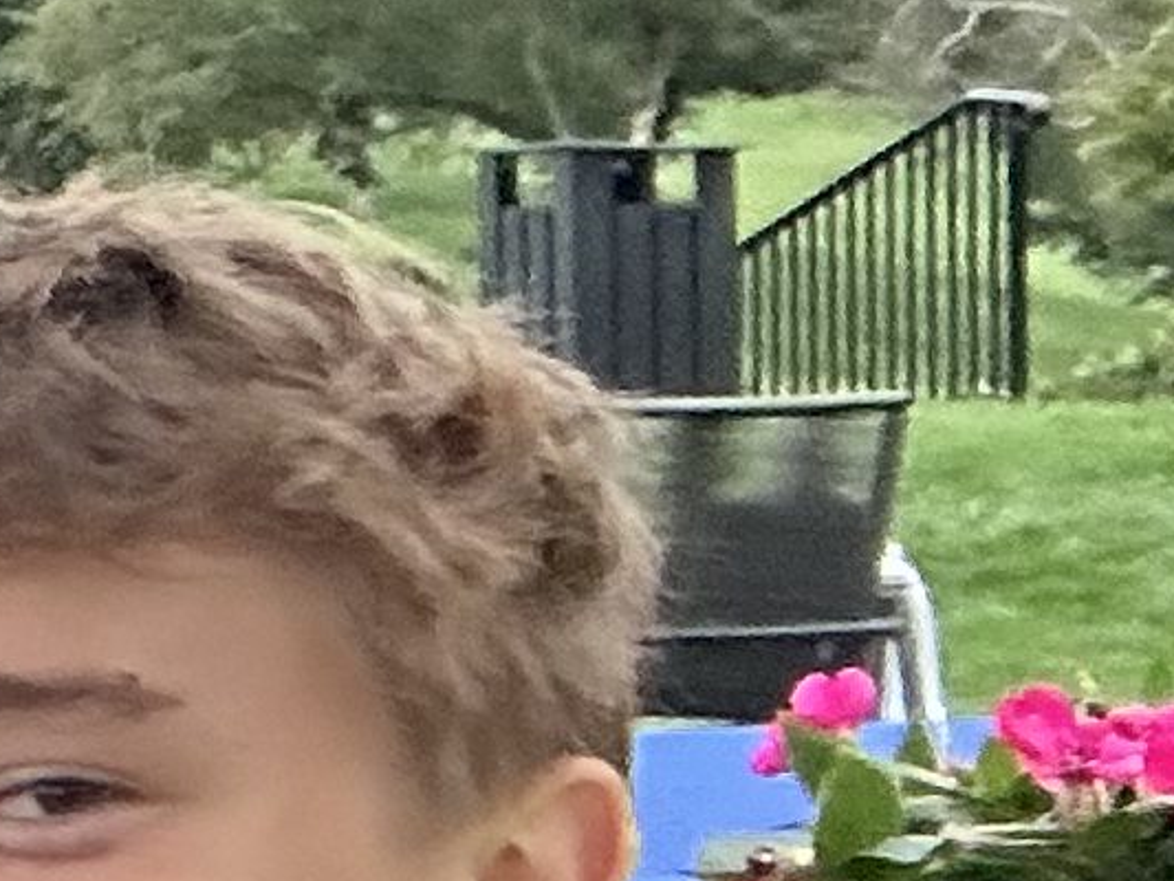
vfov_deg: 8.4
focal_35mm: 174
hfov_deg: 8.1
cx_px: -3205
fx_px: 5903
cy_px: -172
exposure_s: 1/114
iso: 80
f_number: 1.9
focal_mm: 2.69
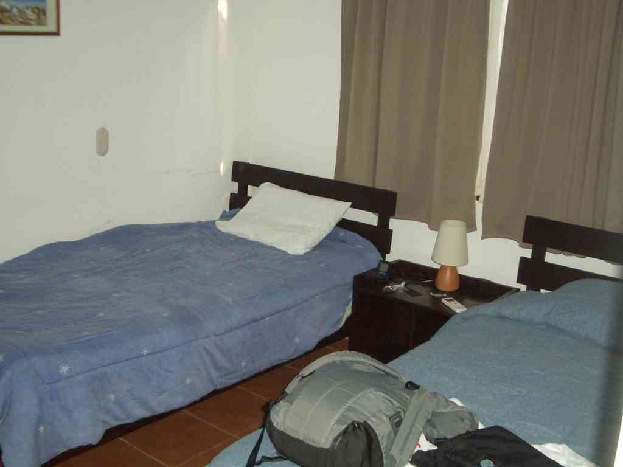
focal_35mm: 41
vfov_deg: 35.1
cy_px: 234
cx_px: 312
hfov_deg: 45.8
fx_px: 738
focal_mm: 6.8
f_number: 2.8
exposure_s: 1/60
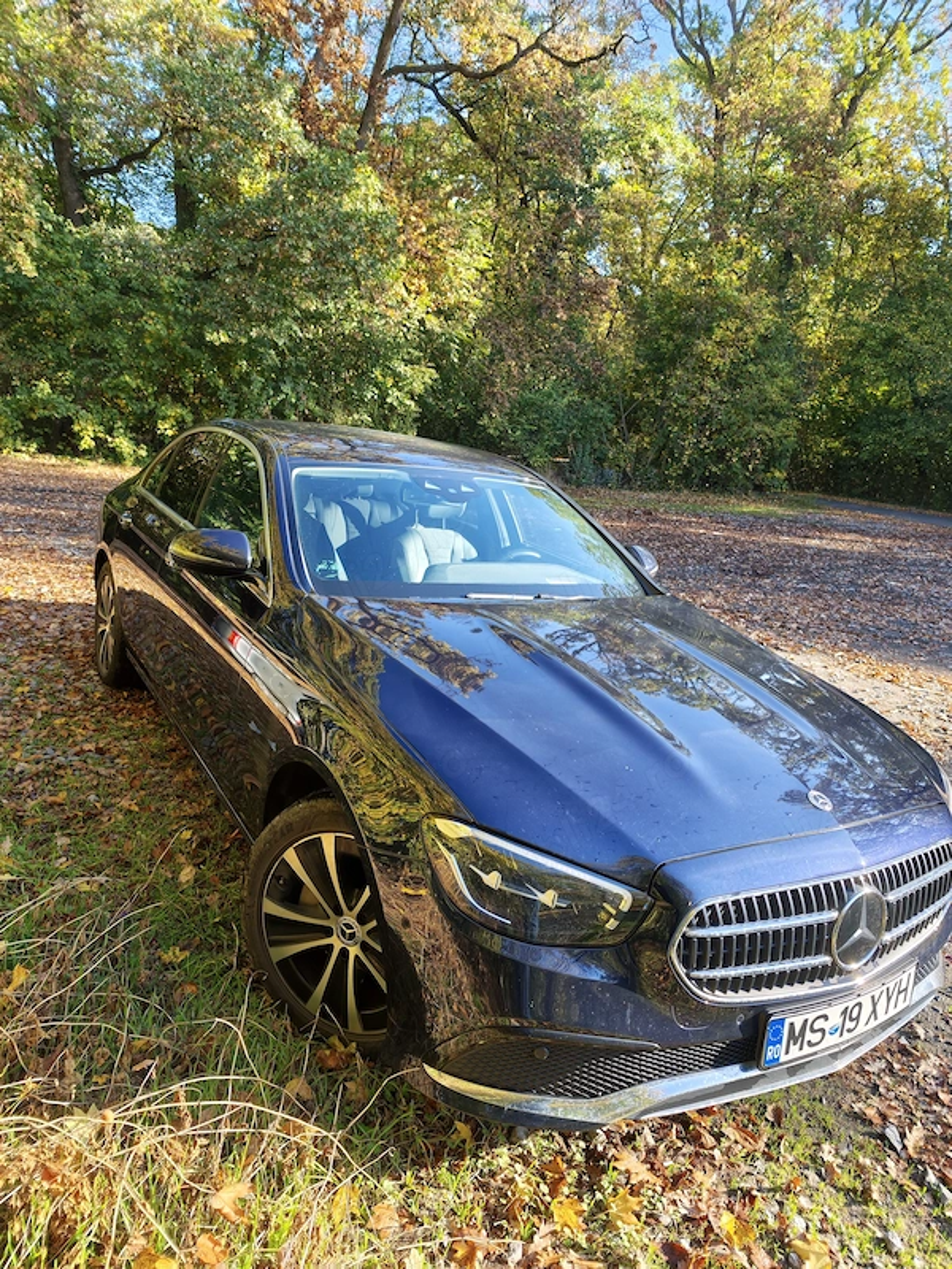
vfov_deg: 73.9
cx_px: 476
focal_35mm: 23
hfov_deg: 58.9
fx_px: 843
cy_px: 634
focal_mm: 6.62
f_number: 1.67
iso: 64
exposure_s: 1/600
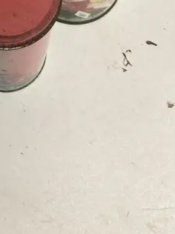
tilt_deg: -60.7
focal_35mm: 91
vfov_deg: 18.6
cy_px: -135
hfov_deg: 15.9
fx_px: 614
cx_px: -6
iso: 80
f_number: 1.8
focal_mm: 3.99
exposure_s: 1/50
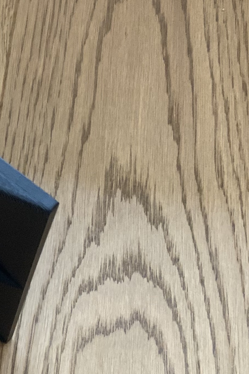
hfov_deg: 14.3
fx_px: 933
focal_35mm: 90
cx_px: -116
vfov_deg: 22.6
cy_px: 157
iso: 160
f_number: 1.8
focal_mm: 3
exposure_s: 1/60
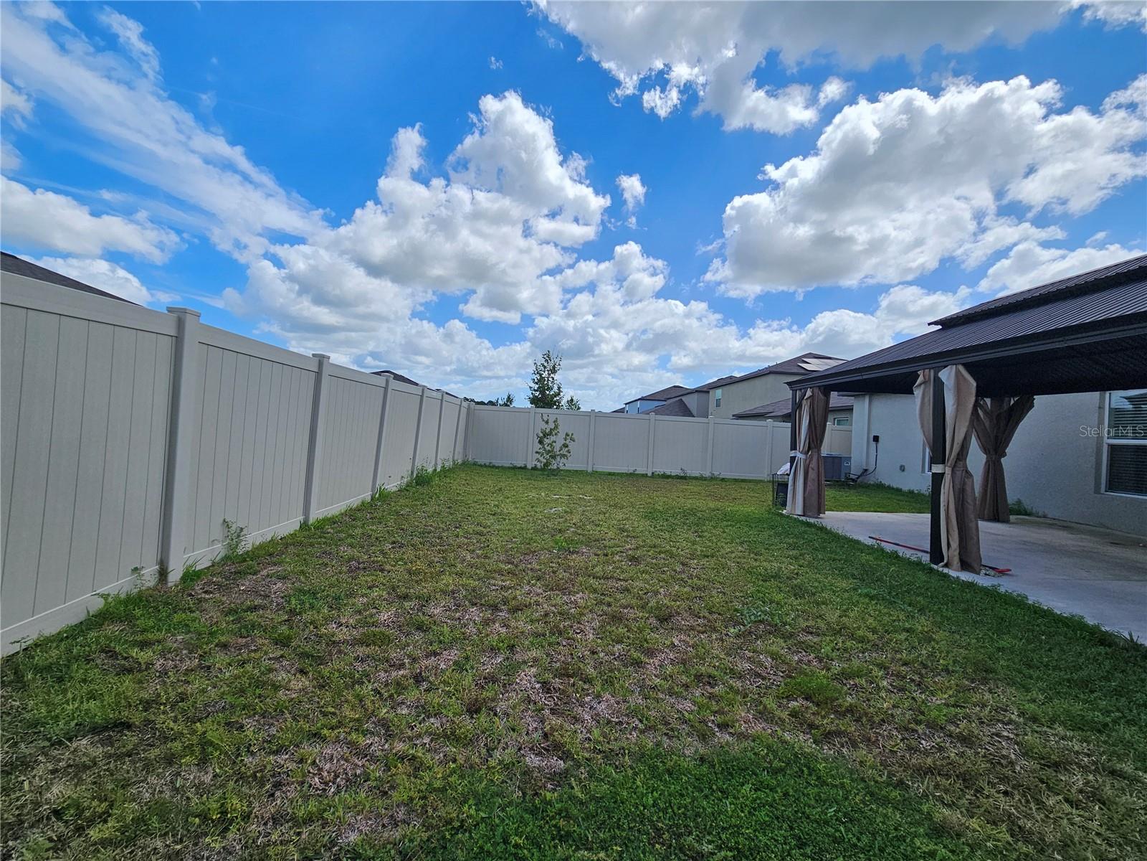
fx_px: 431
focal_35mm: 13
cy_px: 430
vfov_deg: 89.9
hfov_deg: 106.2
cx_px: 574
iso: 50
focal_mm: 2.2
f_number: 2.2
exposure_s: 1/2723
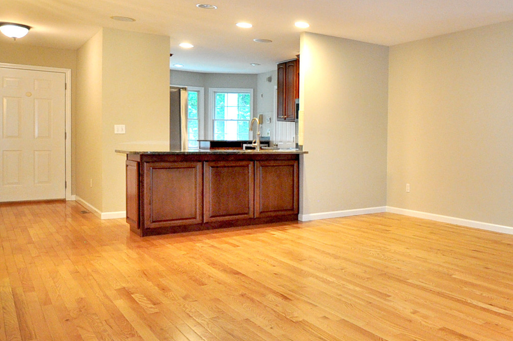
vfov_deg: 40.9
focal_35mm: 32
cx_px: 474
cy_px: 145
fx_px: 456
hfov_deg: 51.1
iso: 800
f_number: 4.5
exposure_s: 1/50
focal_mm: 10
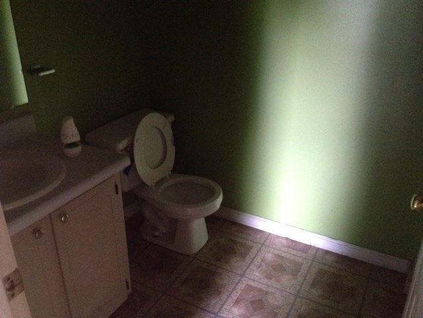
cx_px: 212
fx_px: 428
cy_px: 159
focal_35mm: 35
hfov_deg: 52.6
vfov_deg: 40.7
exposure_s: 1/15
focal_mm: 4.28
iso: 800
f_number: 2.4
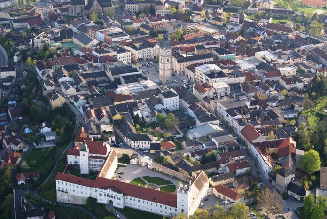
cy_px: 110
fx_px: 682
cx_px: 164
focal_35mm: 75
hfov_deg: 27.0
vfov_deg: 18.2
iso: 100
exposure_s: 1/100
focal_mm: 50
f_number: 8
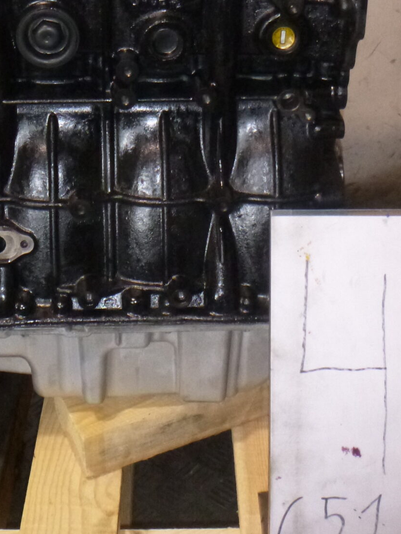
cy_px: 104
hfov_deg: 25.0
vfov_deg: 32.3
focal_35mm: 58
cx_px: 114
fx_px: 895
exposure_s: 1/60
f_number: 3.9
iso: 400
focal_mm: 4.5
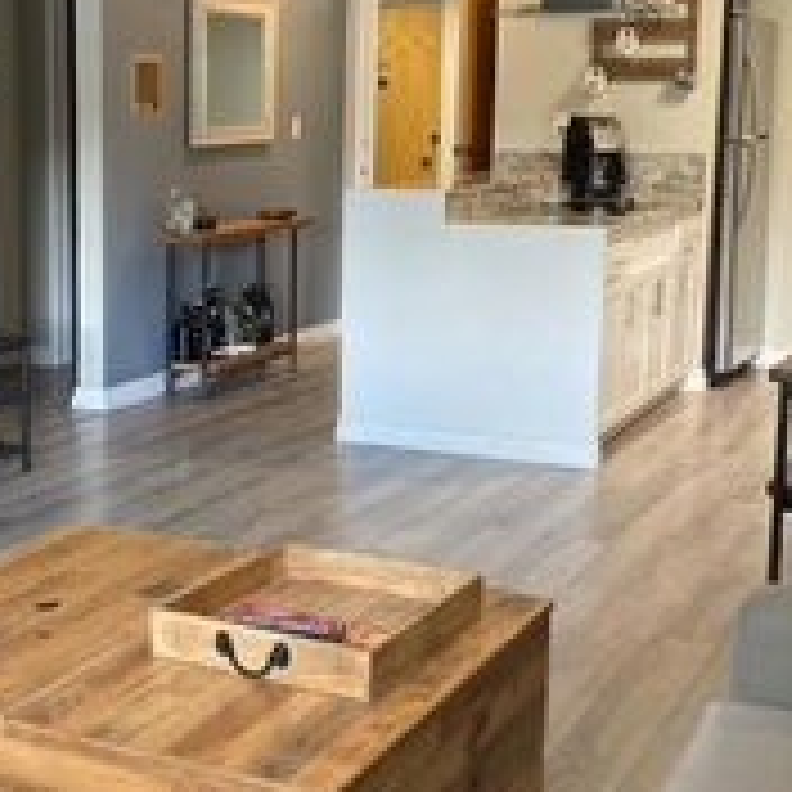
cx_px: 70
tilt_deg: -10.5
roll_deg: +0.8
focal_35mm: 60
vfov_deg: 28.6
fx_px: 1553
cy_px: 392
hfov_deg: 27.5
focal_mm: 3.99
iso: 200
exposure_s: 1/60
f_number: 1.8
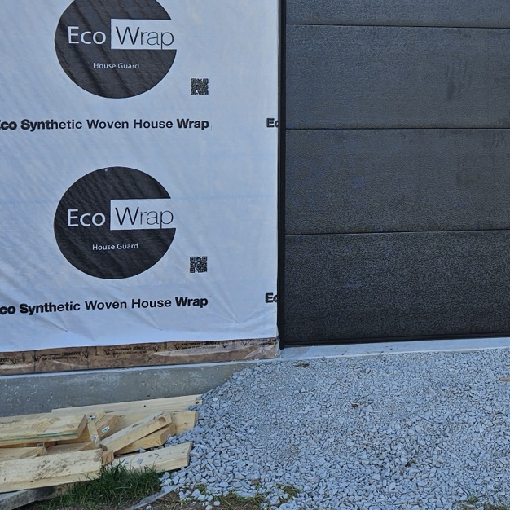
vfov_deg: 31.6
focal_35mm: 52
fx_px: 867
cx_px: 426
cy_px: 73
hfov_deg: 31.7
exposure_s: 1/381
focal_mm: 5.4
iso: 25
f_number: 1.8
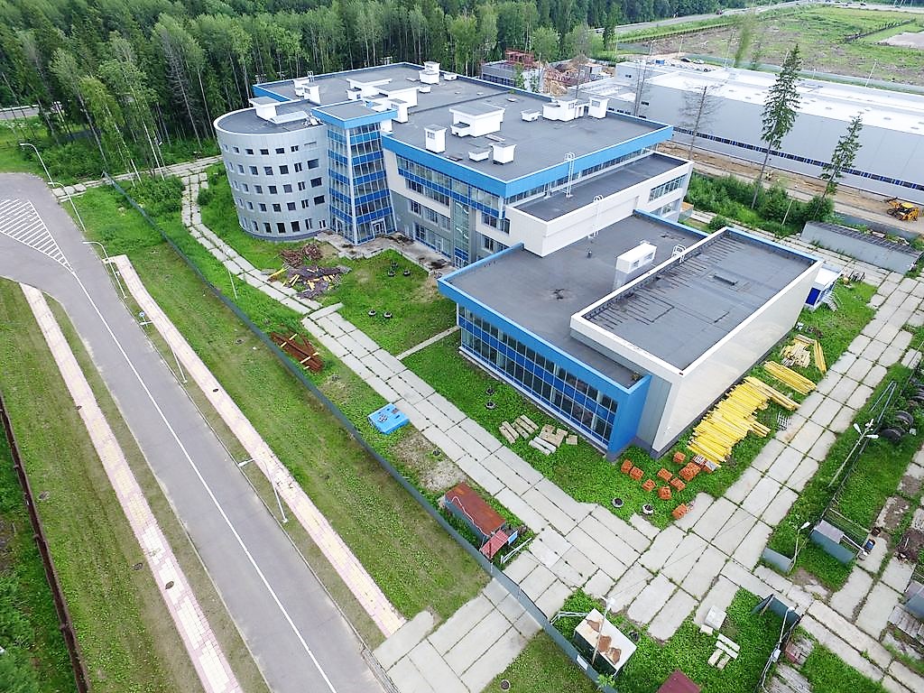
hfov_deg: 81.7
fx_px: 534
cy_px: 346
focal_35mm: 20
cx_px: 462
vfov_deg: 66.0
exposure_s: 1/257
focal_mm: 3.61
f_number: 2.8
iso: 100
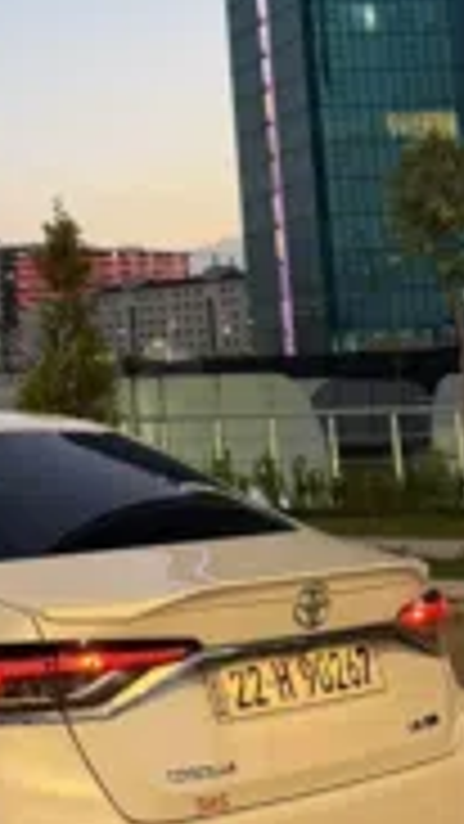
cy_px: 124
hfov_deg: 15.5
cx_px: -32
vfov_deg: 27.1
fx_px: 1662
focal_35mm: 76
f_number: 1.78
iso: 400
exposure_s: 1/49
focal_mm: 6.76
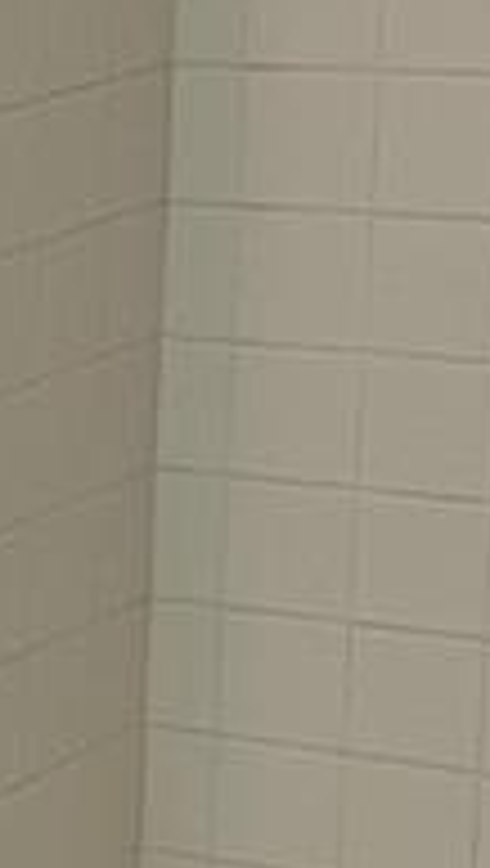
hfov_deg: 6.2
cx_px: -1092
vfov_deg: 12.1
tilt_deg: -16.9
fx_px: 4053
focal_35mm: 176
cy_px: 877
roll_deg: +3.9
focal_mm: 4.2
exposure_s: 1/60
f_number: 1.6
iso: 80
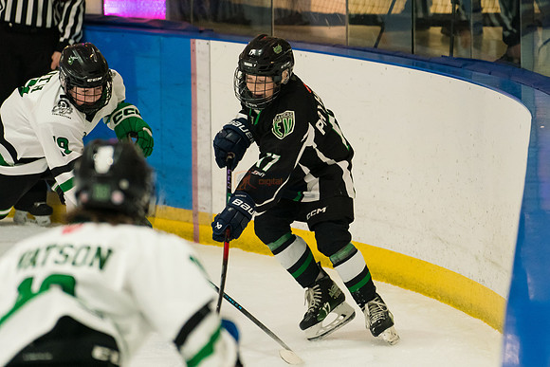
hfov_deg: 6.7
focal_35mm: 306
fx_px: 4679
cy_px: 120
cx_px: 372
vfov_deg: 4.5
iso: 2000
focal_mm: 150
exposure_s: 1/1000
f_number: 2.8
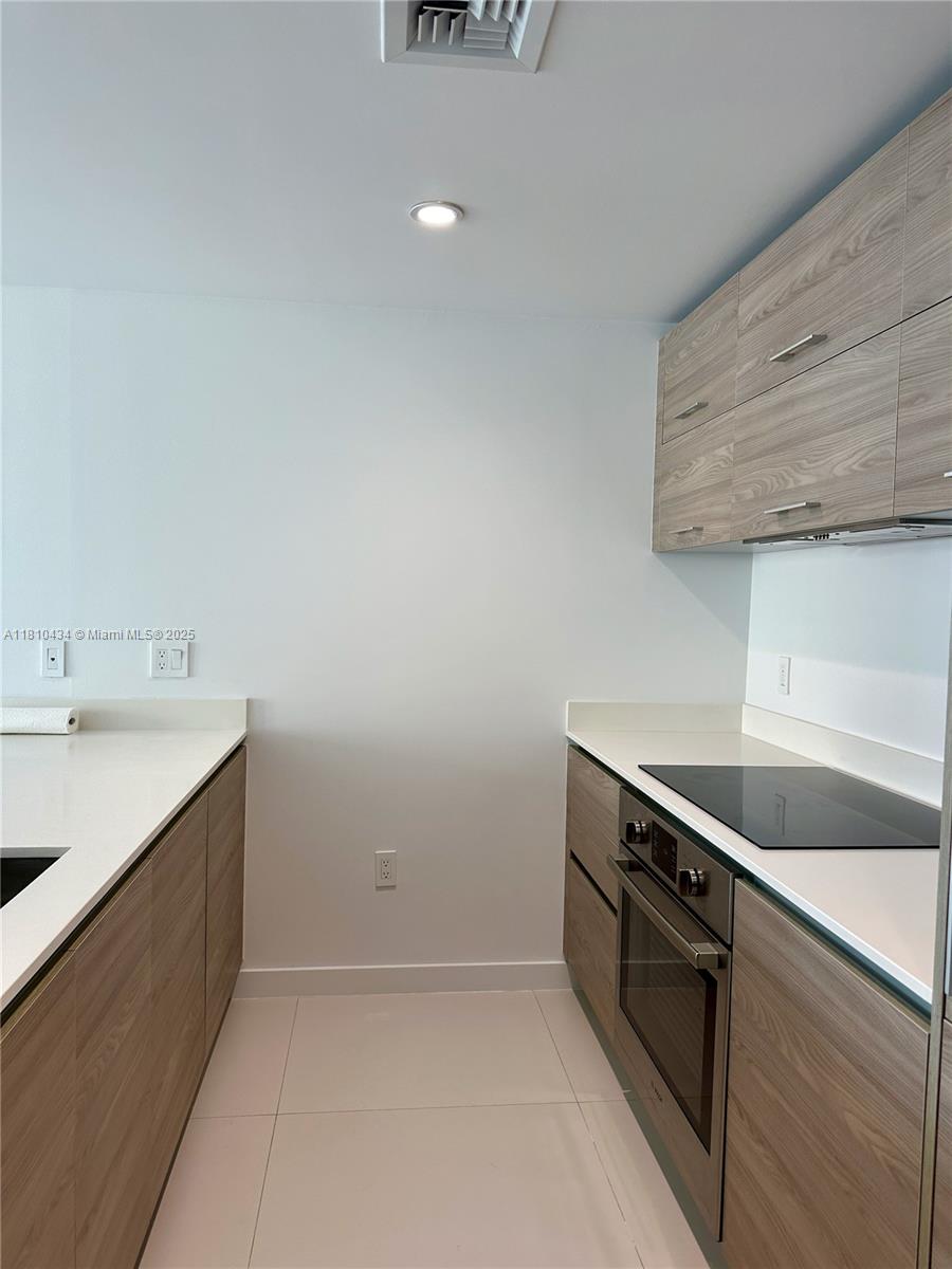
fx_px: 880
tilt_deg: -2.3
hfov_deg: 56.8
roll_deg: -1.7
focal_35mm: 24
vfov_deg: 71.6
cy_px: 634
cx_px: 476
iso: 100
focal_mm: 6.86
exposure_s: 1/145
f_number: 1.78
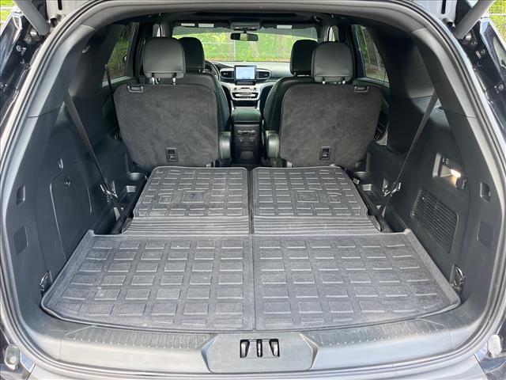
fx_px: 380
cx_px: 253
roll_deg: +1.6
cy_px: 190
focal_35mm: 26
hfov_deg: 67.3
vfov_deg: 53.1
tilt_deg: -24.0
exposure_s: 1/102
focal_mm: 5.1
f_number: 1.6
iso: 125
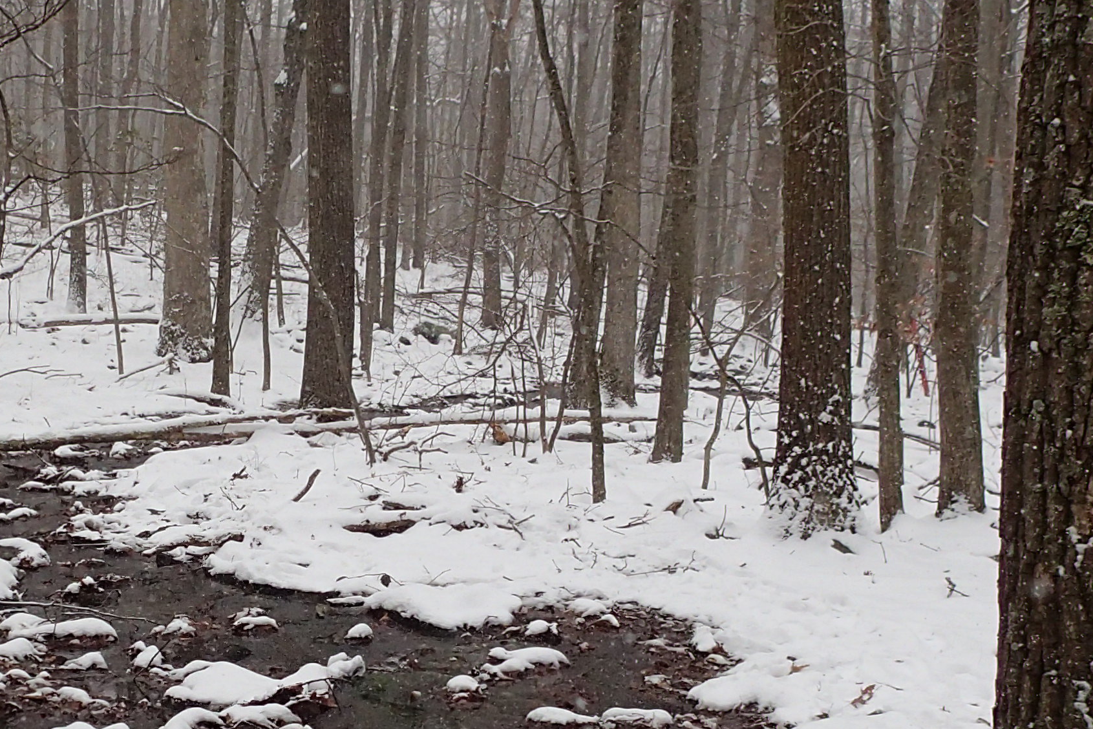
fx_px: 1852
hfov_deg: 32.1
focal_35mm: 61
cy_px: 617
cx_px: 233
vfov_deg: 21.9
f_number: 2.8
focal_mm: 4.5
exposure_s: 1/1600
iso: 200
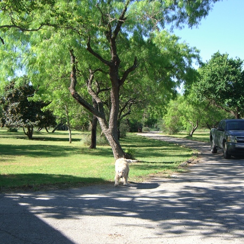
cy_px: 127
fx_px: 383
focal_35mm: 48
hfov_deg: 35.3
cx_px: 139
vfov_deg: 35.3
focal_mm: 7.9
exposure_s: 1/400
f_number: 2.8
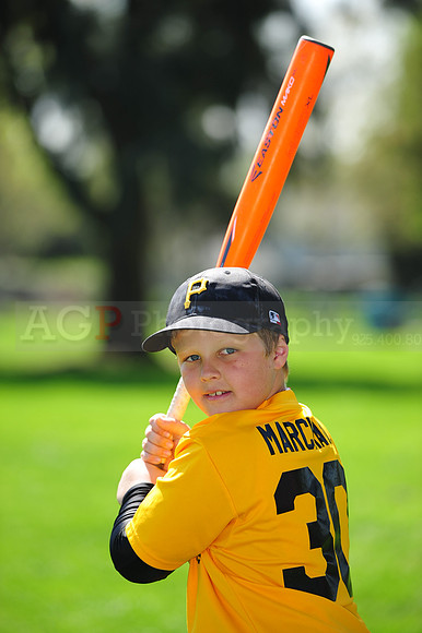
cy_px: 316
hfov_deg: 6.9
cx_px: 211
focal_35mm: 200
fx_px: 3521
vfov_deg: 10.3
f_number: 4.5
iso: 200
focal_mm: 200
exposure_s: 1/640
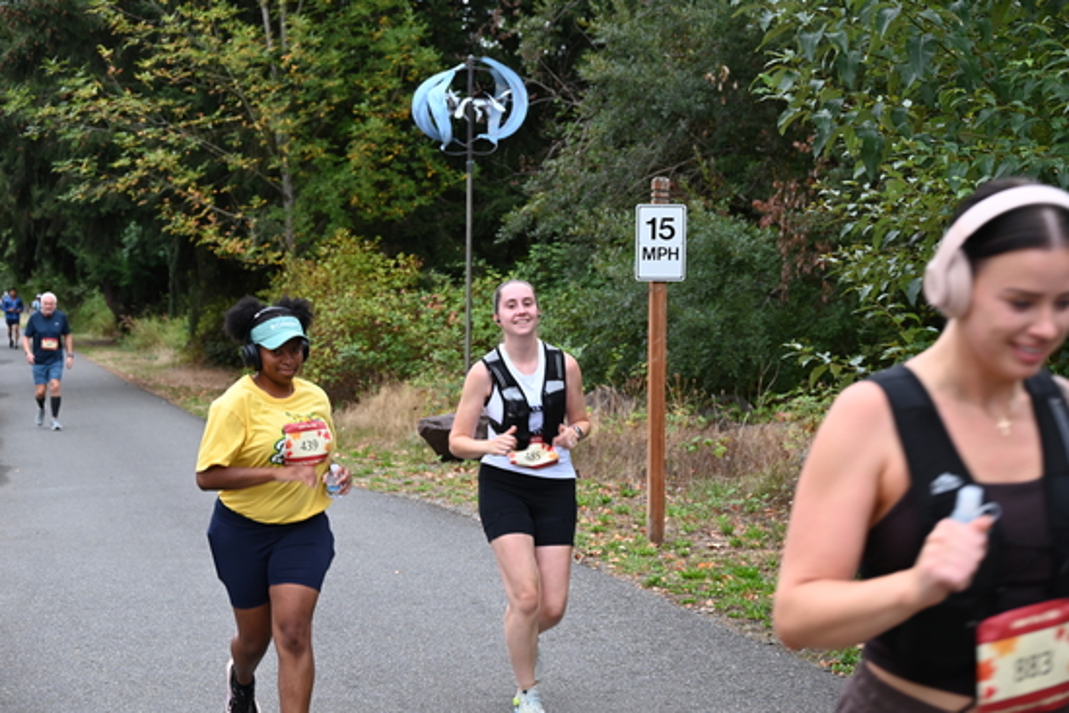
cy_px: 356
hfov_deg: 28.8
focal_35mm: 70
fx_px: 2079
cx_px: 534
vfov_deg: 19.5
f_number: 6
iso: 800
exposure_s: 1/125
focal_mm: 70
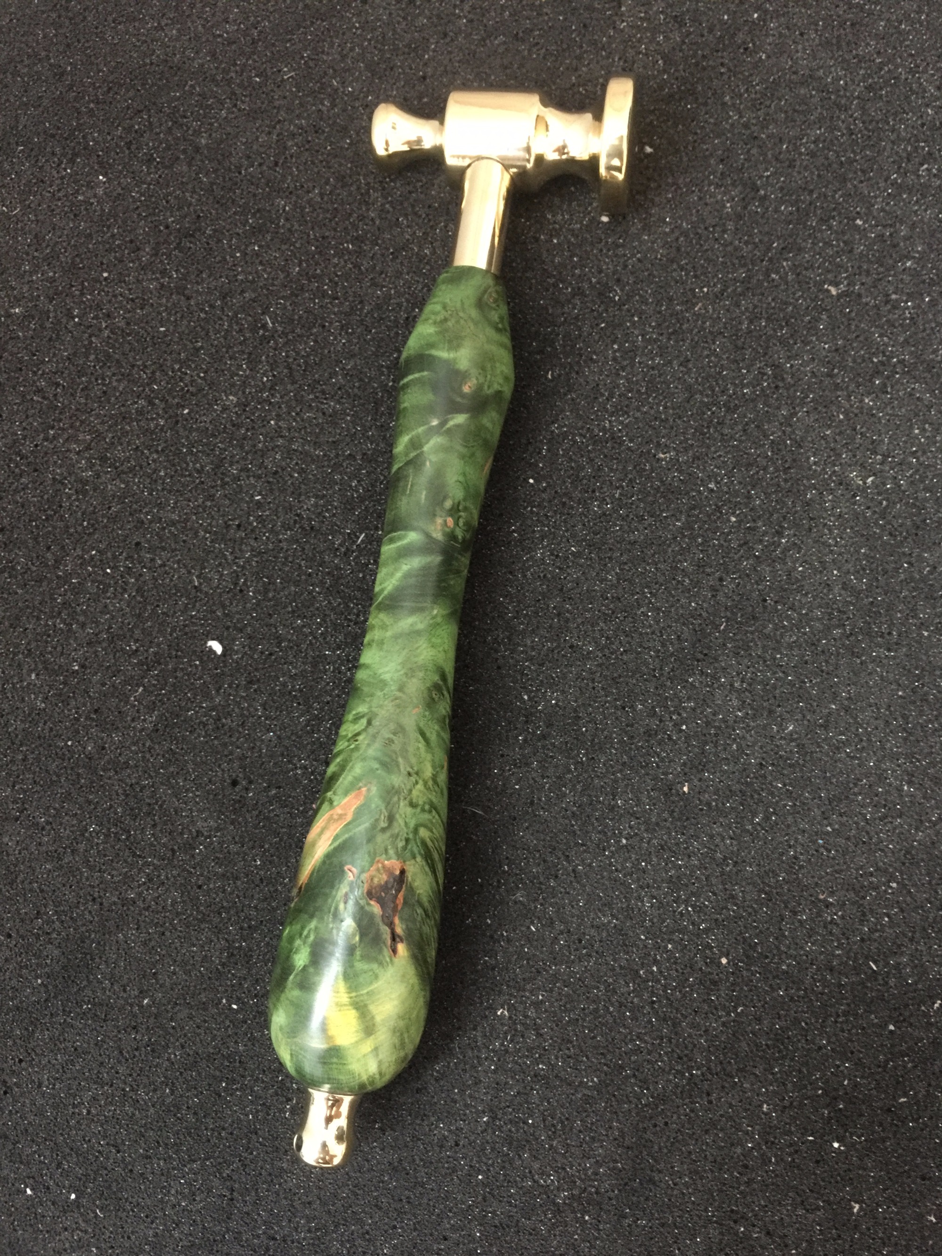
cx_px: 471
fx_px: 1052
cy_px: 628
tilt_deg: -80.3
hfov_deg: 48.2
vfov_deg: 61.7
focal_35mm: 29
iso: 160
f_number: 2.2
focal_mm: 4.15
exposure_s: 1/8
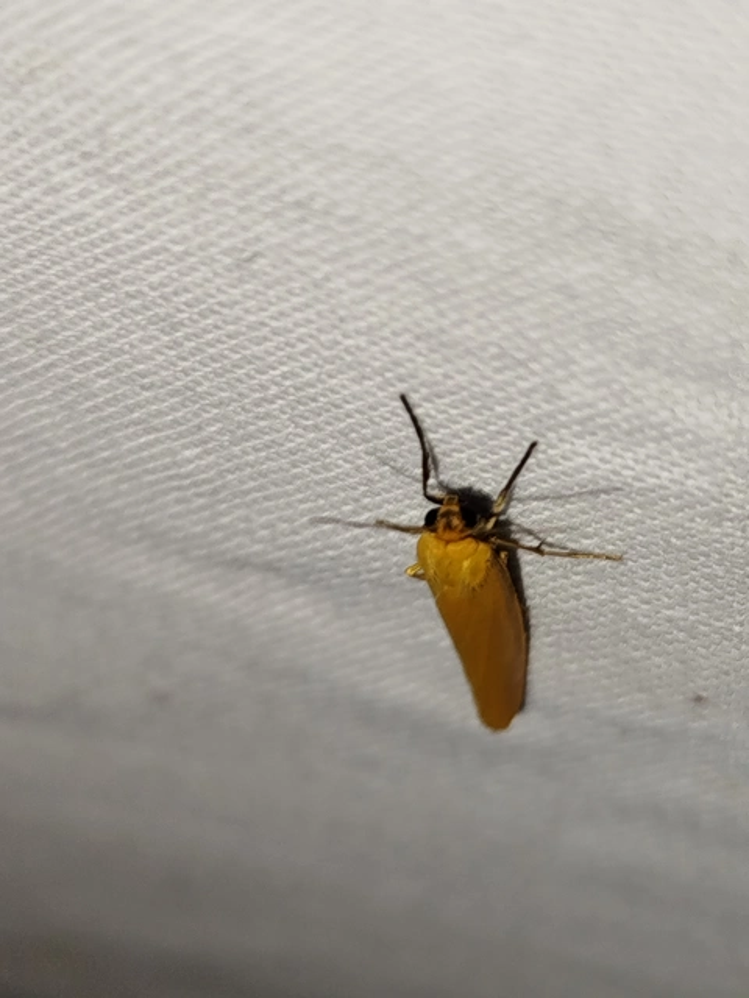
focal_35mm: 81
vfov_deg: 24.1
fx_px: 2337
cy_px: 499
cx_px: 374
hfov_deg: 18.2
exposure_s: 1/50
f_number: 1.7
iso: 50
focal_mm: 5.31
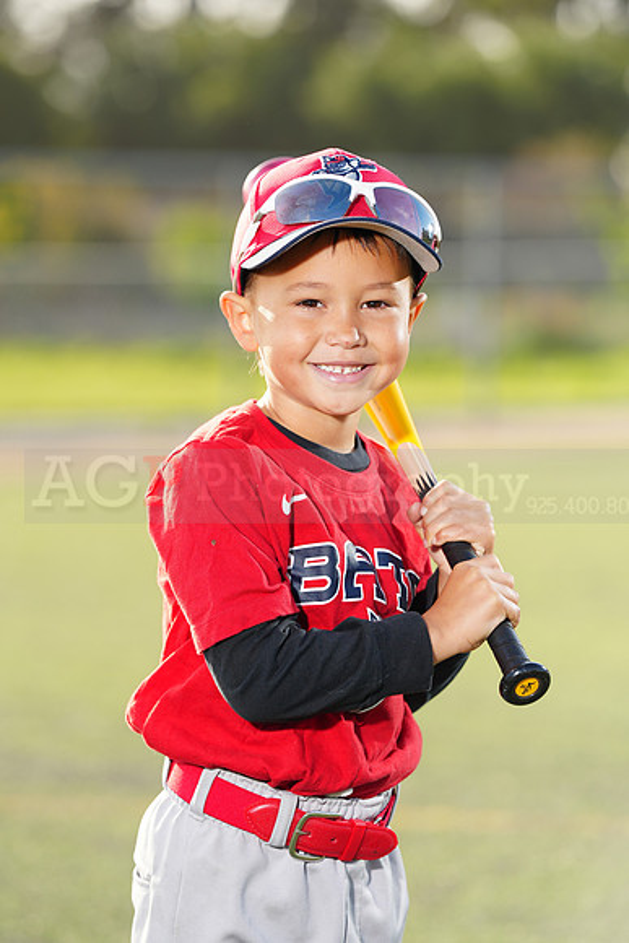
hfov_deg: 8.3
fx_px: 4321
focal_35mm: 165
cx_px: 314
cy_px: 472
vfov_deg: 12.4
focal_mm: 165
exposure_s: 1/250
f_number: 4.5
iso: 100
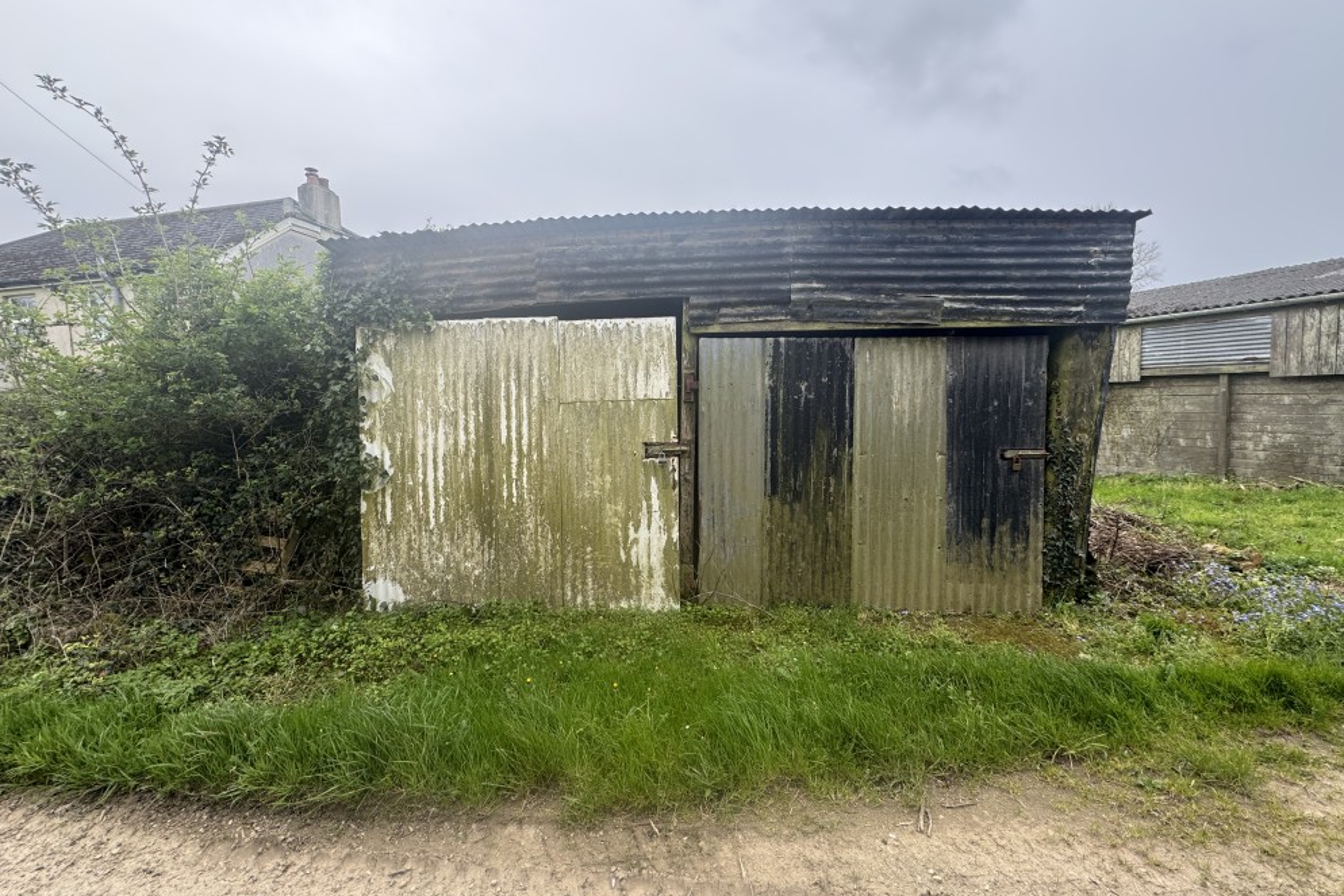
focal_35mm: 15
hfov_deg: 100.4
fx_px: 560
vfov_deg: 77.3
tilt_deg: -2.0
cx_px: 683
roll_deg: +0.9
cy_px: 437
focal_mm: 2.22
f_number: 2.2
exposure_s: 1/303
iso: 40
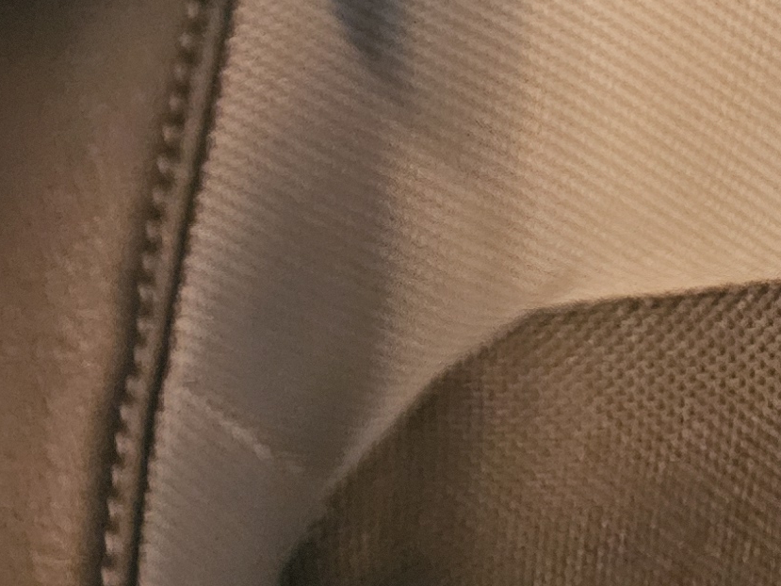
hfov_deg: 13.3
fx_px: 2505
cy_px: -443
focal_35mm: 111
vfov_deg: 12.3
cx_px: -1074
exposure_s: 1/15
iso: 1600
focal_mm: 5.4
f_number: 1.8
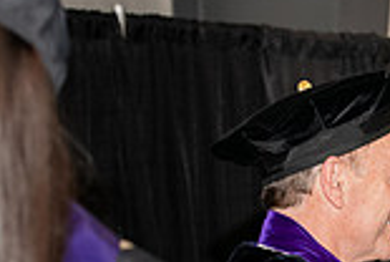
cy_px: 389
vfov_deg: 4.9
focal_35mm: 280
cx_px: 601
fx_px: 3039
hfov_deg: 7.2
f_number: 5.6
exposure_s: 1/200
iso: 1600
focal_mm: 75
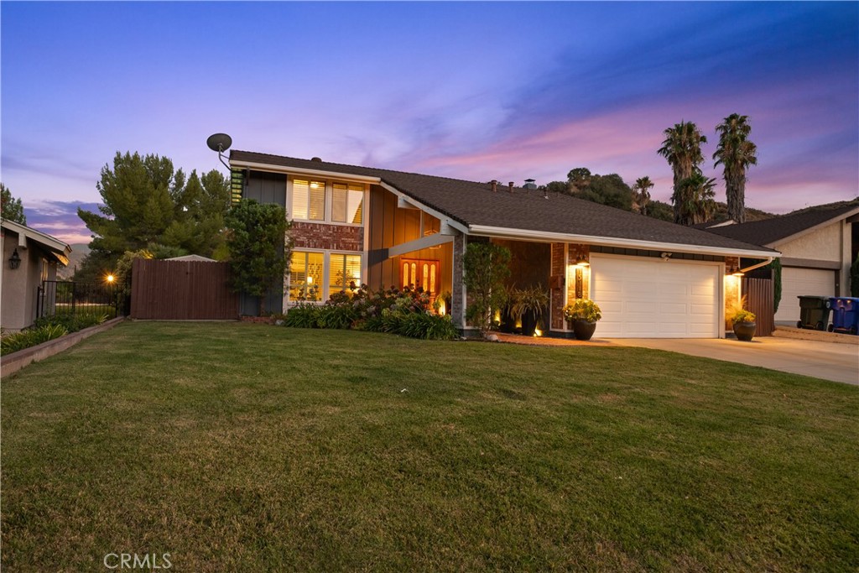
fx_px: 477
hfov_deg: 84.0
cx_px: 430
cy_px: 286
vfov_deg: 61.9
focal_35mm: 20
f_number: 9
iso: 100
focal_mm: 20
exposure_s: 10
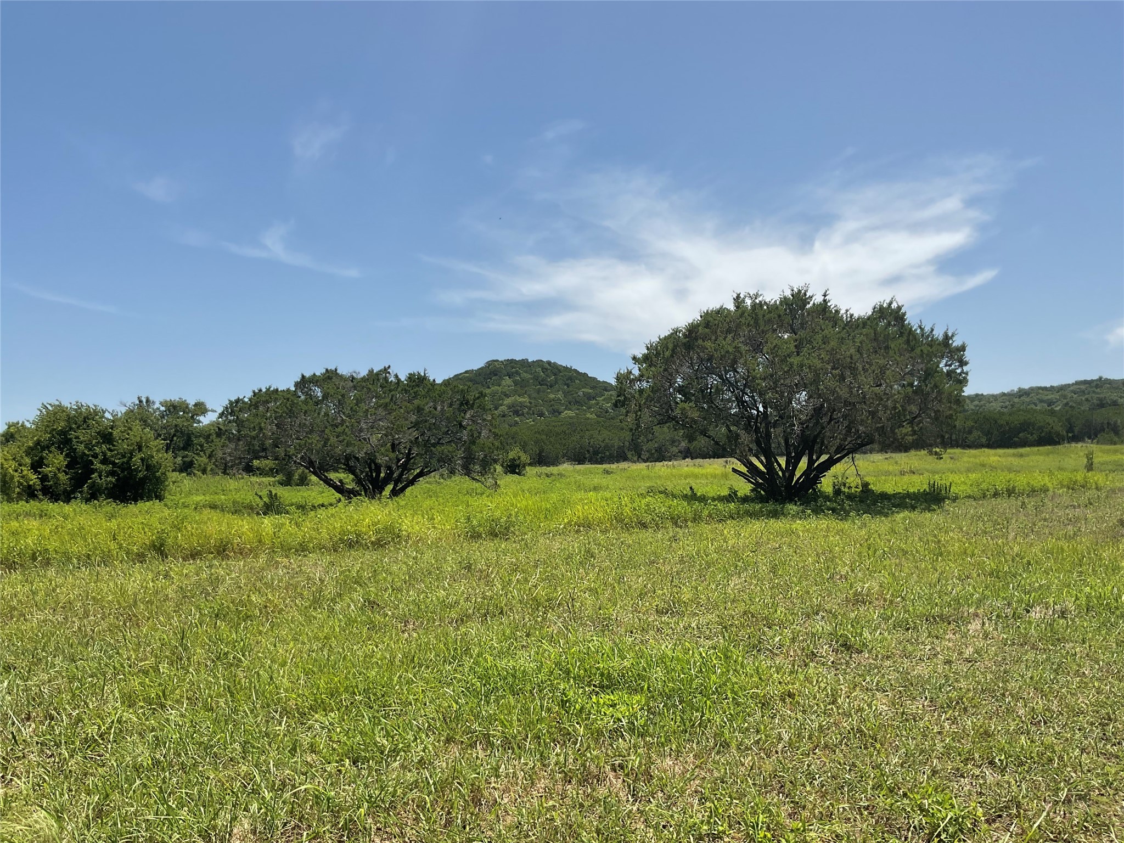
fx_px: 942
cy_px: 422
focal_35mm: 29
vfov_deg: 48.2
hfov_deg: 61.7
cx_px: 562
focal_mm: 3
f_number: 1.8
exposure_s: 1/2227
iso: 16
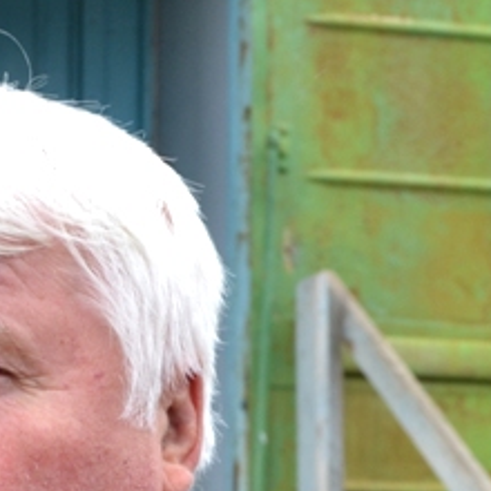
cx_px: 92
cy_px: 697
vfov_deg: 11.0
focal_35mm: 154
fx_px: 2471
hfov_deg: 11.3
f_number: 5.6
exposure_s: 1/125
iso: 250
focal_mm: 26
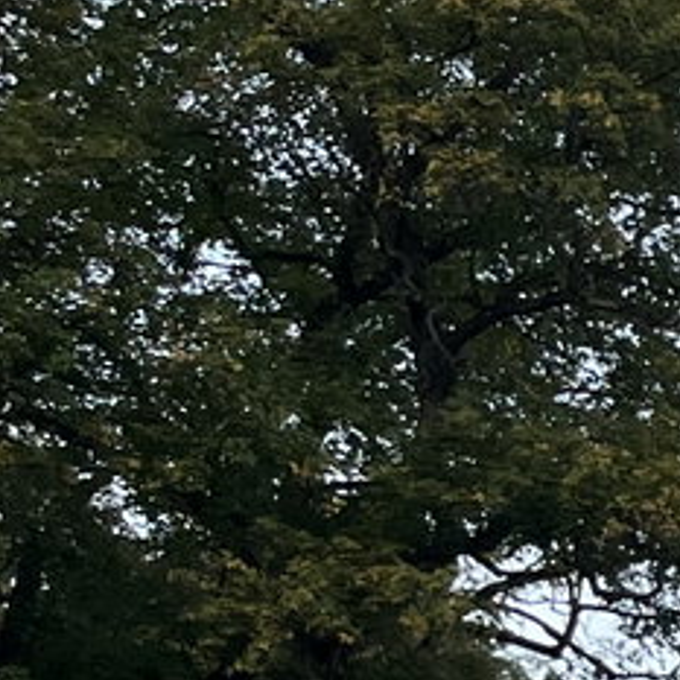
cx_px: 2332
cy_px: 1410
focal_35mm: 158
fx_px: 3512
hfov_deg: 8.4
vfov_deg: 10.1
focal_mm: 5.1
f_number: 1.6
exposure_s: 1/358
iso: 50
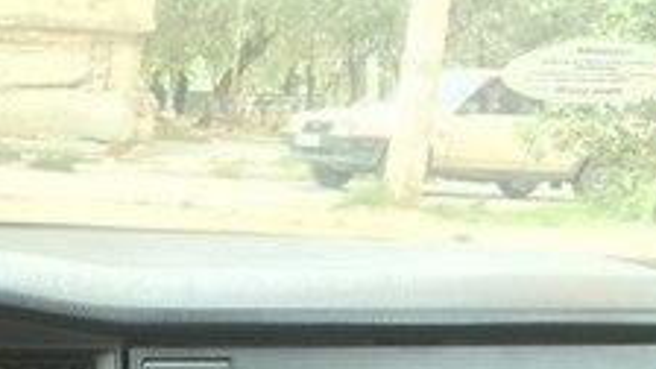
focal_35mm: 93
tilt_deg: -15.9
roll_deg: -1.8
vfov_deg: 12.4
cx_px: -161
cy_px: 555
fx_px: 1618
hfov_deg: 21.1
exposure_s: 1/50
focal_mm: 4.15
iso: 32
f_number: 2.2
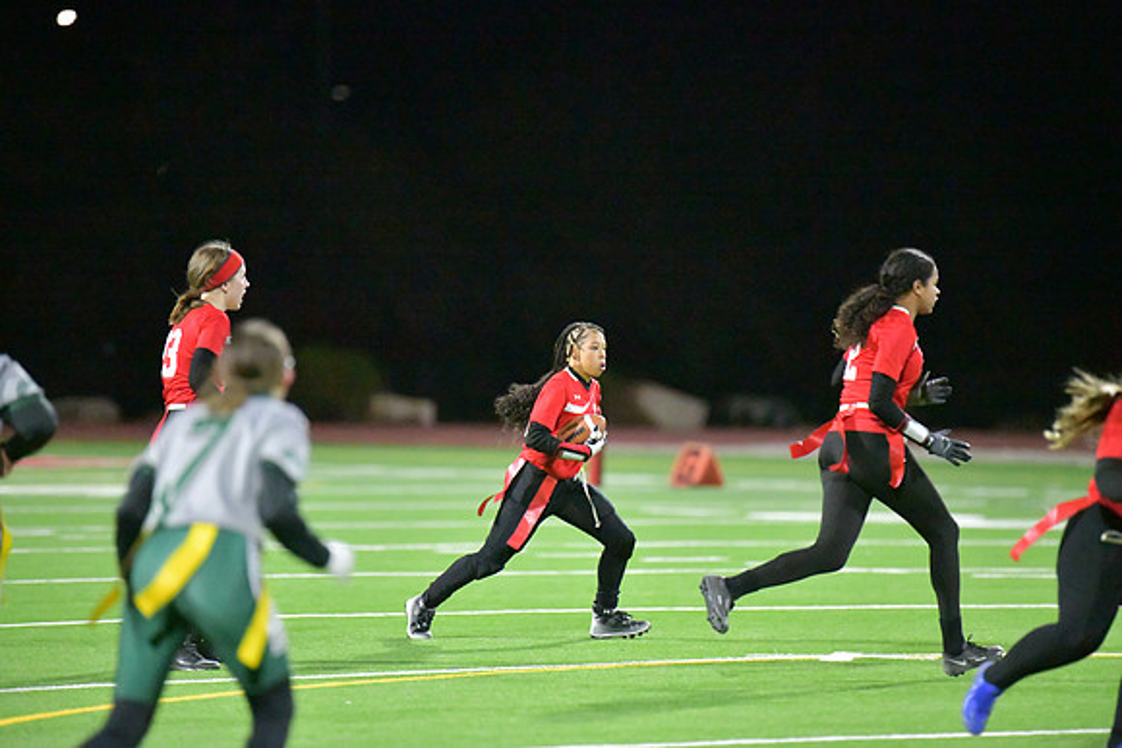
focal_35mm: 300
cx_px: 561
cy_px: 374
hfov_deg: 6.9
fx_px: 9352
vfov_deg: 4.6
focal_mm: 300
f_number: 2.8
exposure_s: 1/2500
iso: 25600
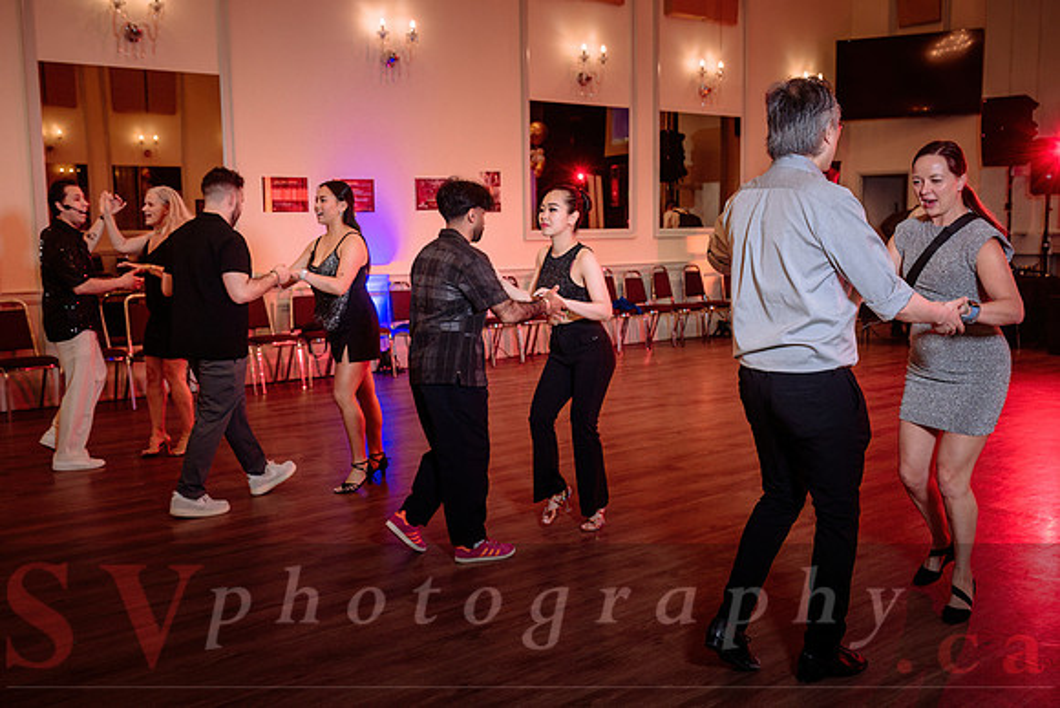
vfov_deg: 33.7
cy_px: 378
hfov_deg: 48.9
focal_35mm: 40
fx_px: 1166
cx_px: 530
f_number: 4
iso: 640
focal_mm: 29
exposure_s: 1/200
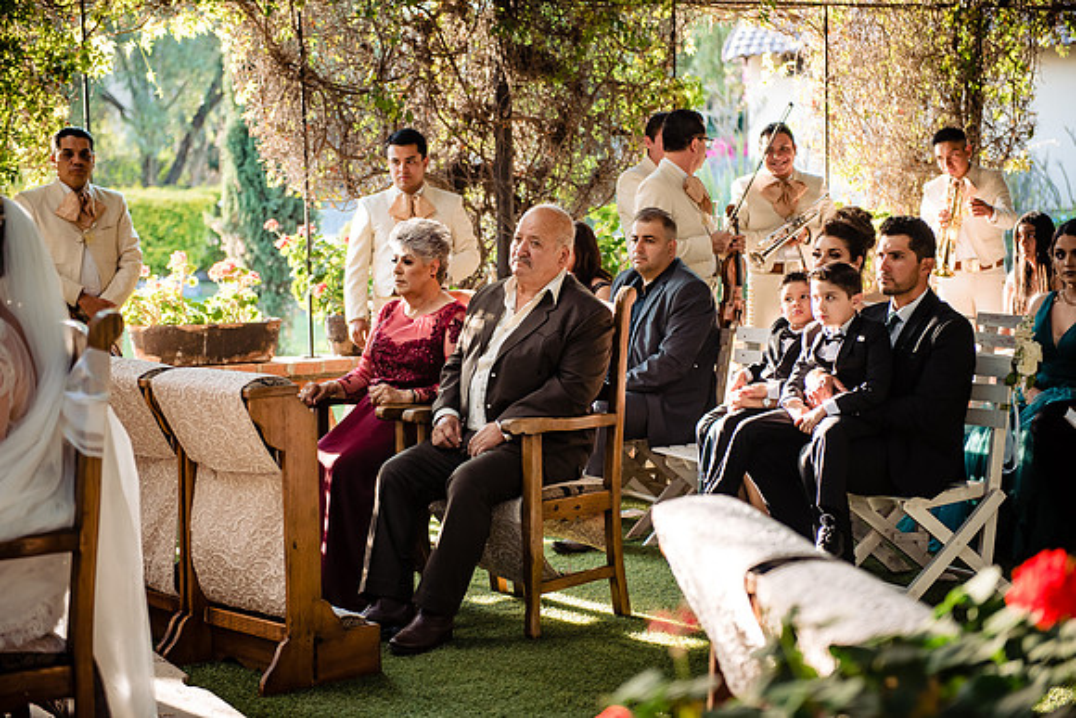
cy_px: 359
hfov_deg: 28.8
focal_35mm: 70
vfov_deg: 19.5
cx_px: 538
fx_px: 2093
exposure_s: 1/250
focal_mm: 70
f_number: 2.8
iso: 800
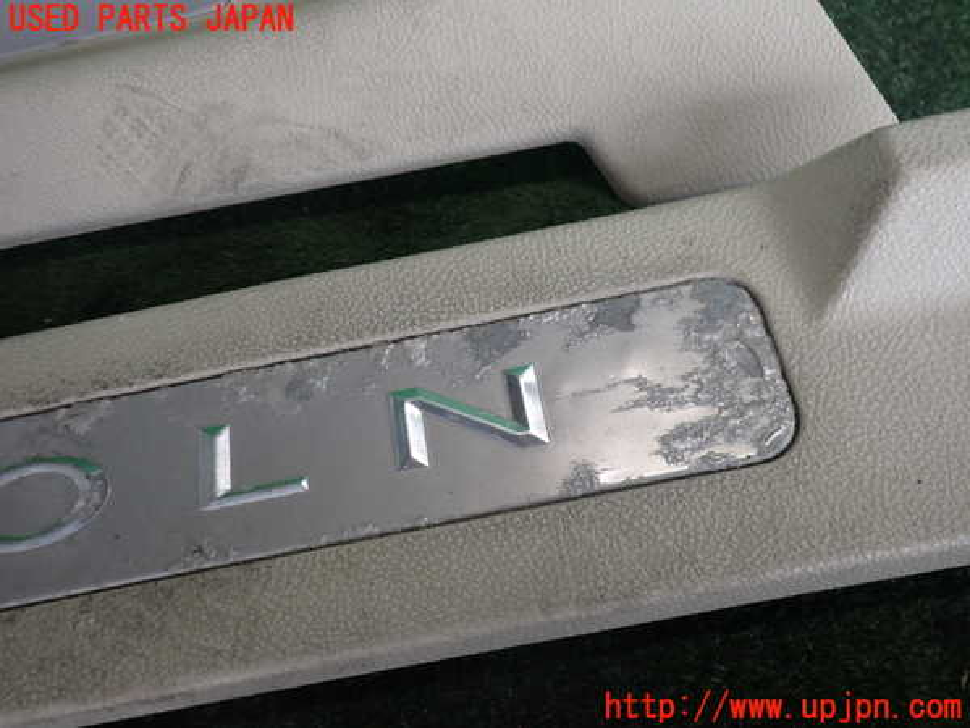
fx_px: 841
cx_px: 485
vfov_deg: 46.8
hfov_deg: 60.0
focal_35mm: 30
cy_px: 364
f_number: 2.3
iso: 200
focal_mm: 5.4
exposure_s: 1/100
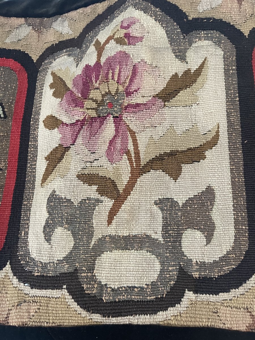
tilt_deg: +10.7
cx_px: 128
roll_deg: -0.9
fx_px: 246
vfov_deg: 69.4
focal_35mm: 25
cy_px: 170
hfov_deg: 54.9
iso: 400
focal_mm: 5.1
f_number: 1.6
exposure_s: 1/60
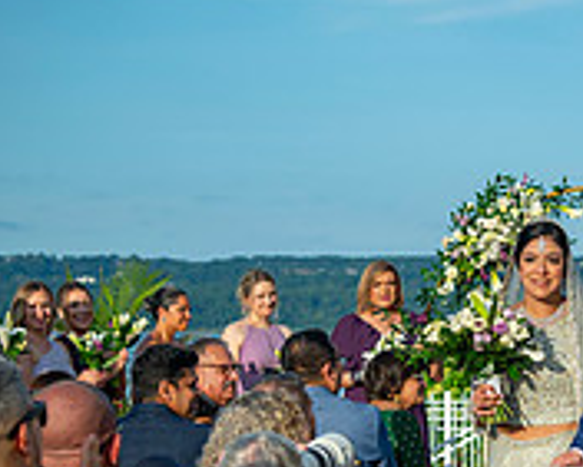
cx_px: 699
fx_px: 2693
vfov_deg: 9.9
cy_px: 390
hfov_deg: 12.1
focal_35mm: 156
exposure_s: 1/3200
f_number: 4
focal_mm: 48
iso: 400
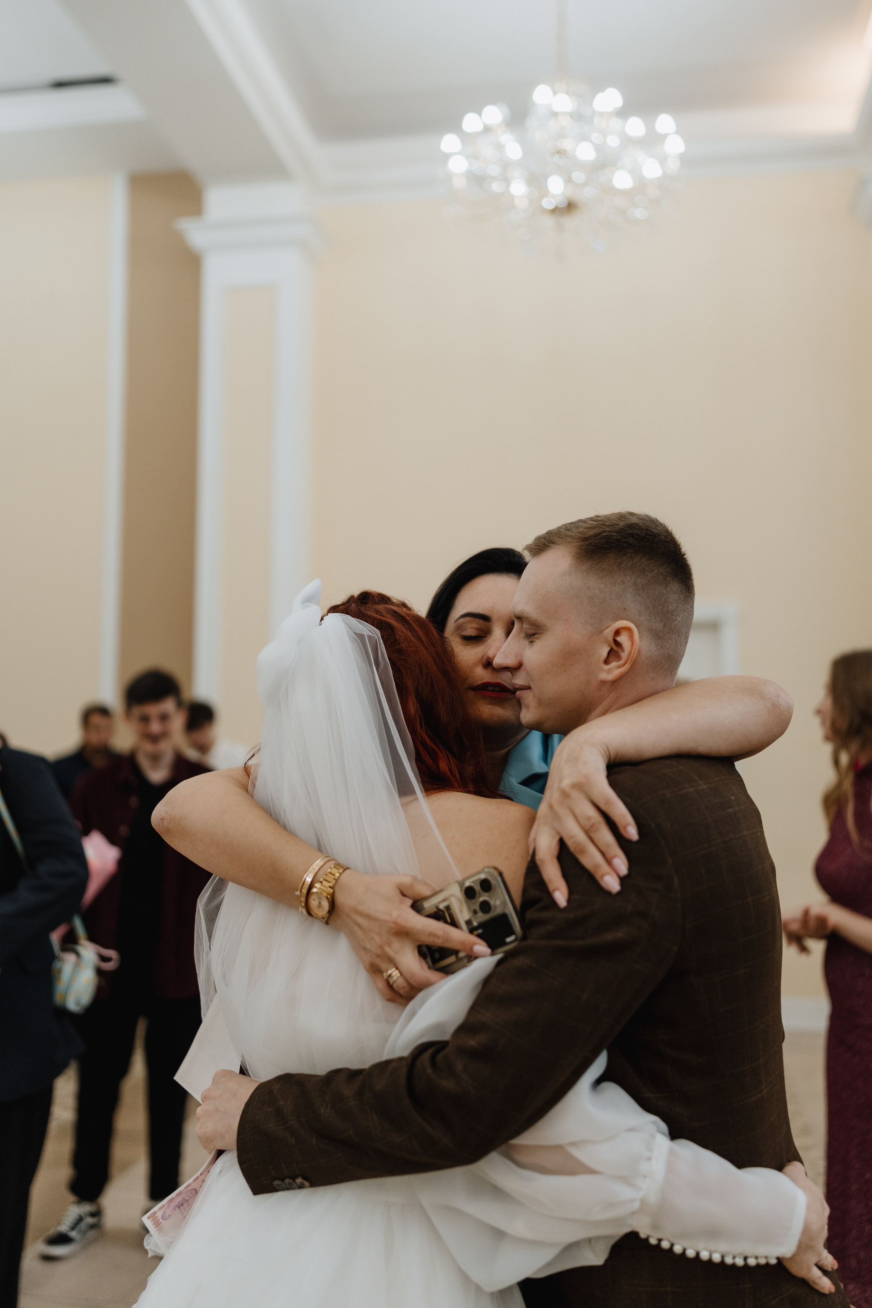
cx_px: 436
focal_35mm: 35
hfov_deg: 37.9
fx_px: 1272
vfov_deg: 54.4
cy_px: 654
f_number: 1.4
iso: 800
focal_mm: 35
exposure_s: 1/1000
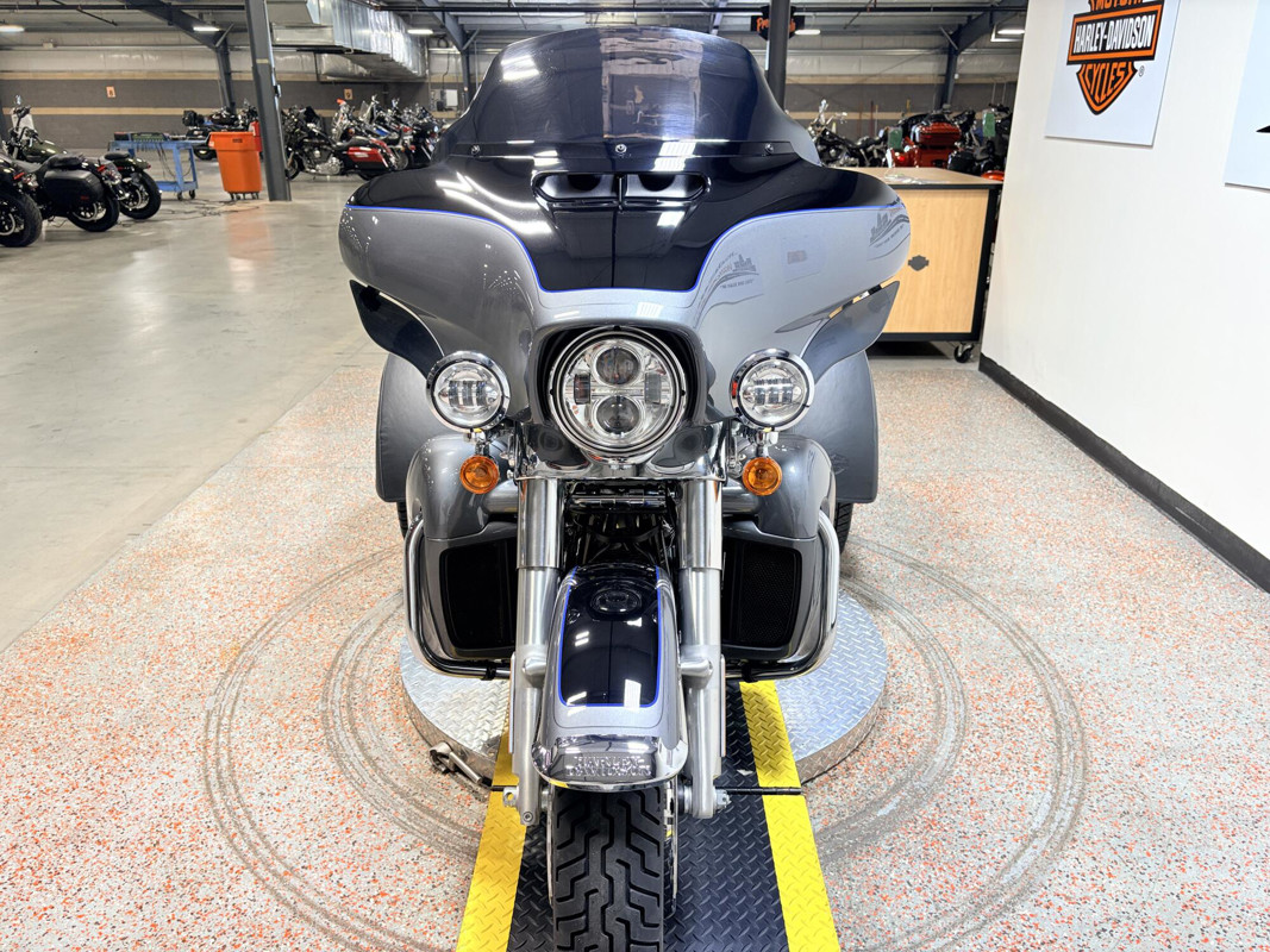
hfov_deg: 67.3
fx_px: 954
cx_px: 635
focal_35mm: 26
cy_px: 476
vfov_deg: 53.1
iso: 80
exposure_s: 1/120
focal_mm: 5.96
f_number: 1.6
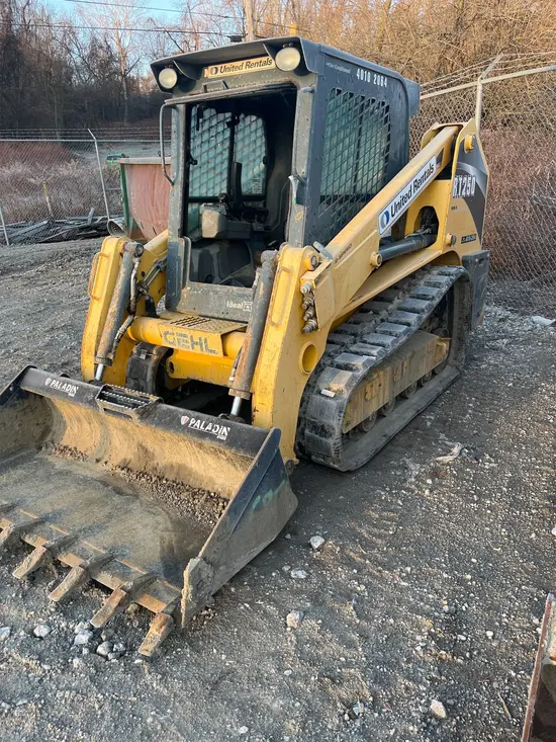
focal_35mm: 26
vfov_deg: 67.3
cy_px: 371
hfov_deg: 53.1
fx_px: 557
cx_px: 278
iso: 32
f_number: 1.6
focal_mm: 5.1
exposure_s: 1/144
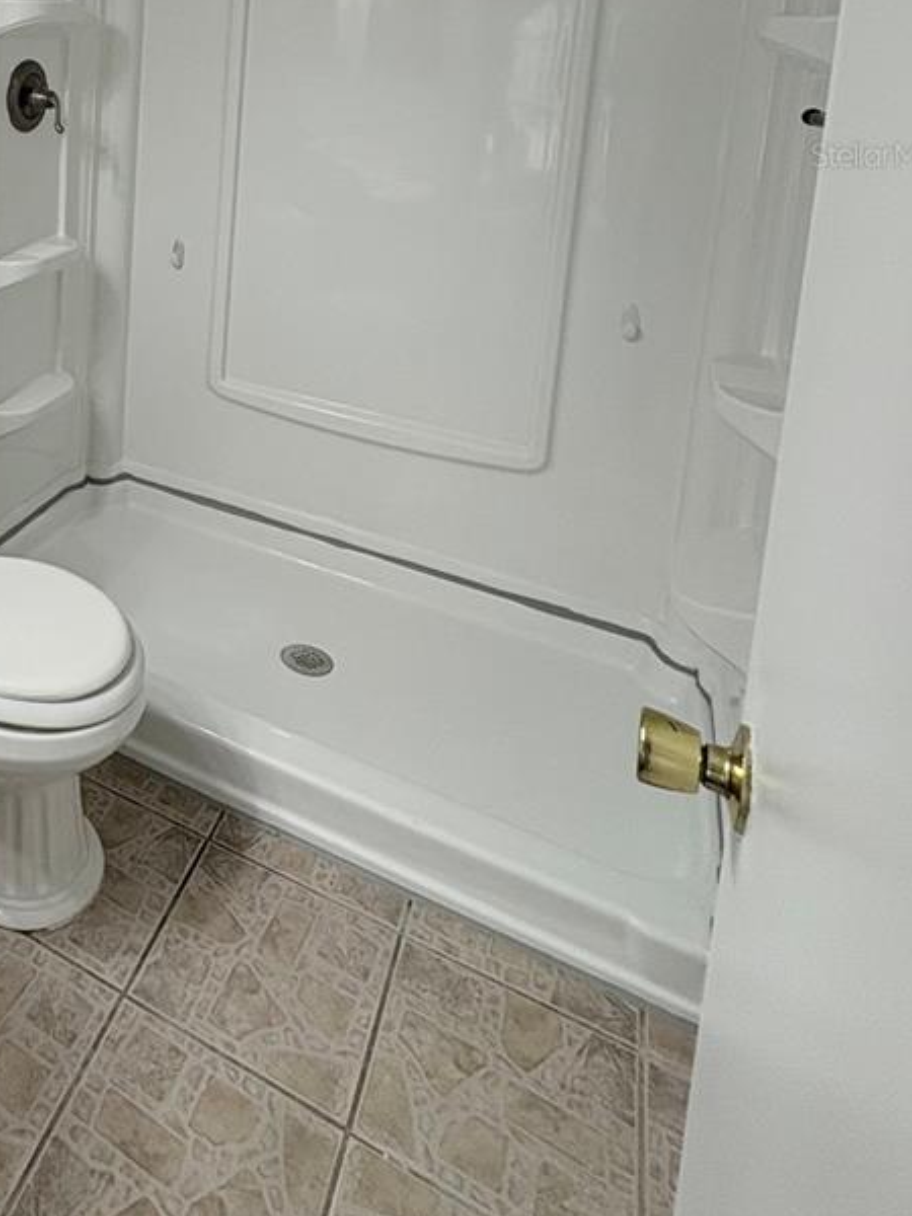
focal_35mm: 28
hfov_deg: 44.0
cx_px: 43
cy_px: 154
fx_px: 984
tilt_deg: -7.7
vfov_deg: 56.1
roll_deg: -1.2
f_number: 2.2
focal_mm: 2.22
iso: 125
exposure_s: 1/120
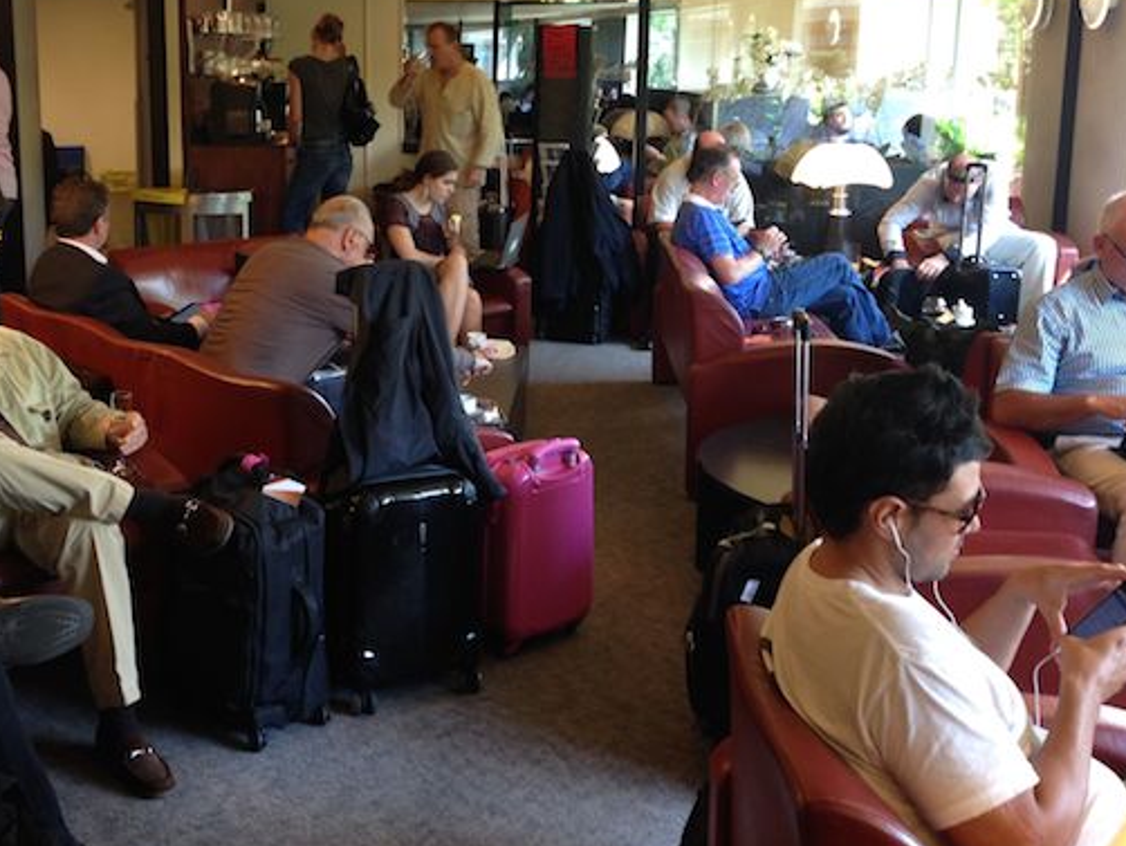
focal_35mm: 46
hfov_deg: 40.9
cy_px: 309
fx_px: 1497
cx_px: 410
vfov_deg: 31.4
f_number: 2.4
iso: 64
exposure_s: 1/20
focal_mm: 4.12
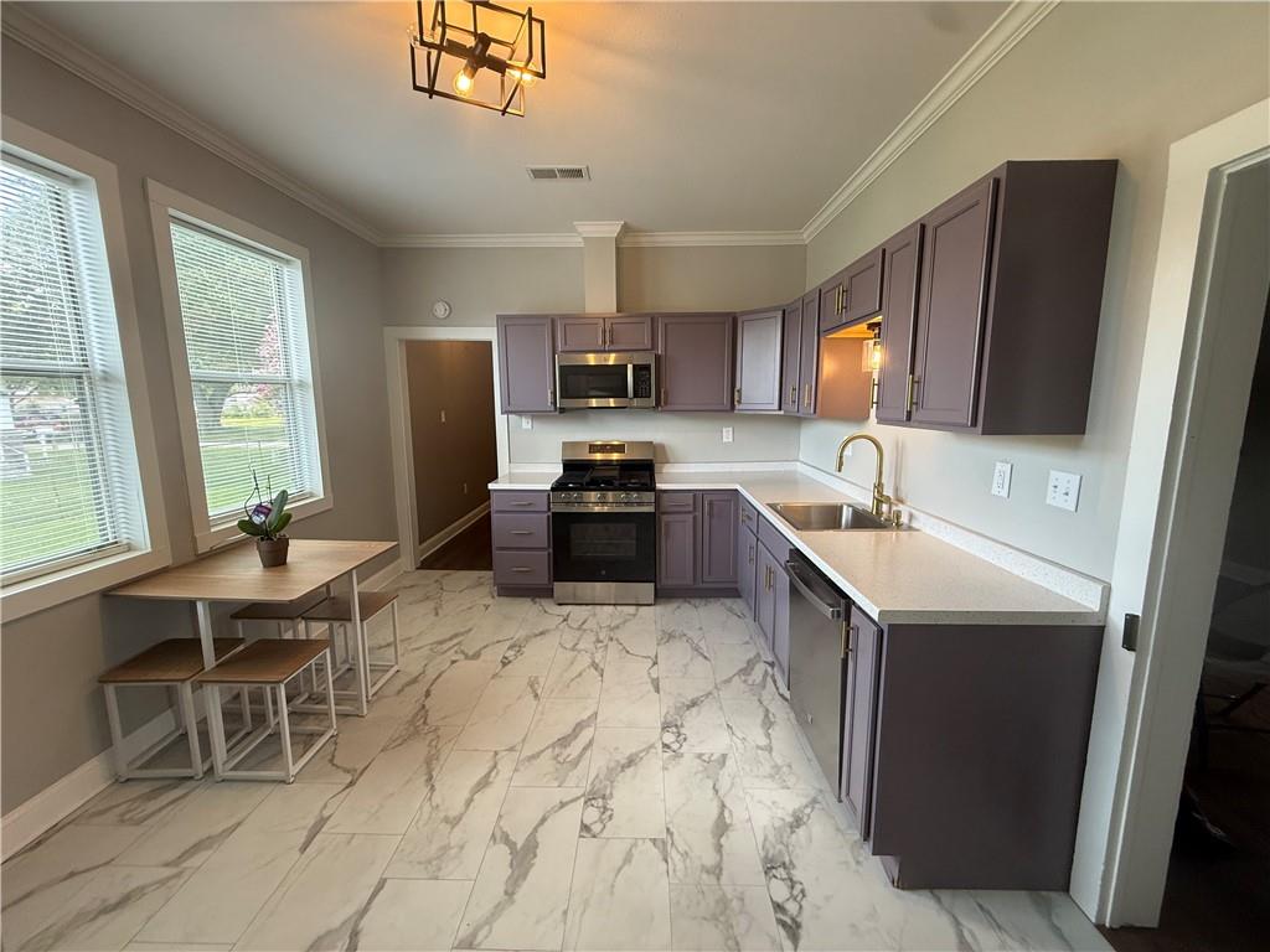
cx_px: 635
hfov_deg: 102.1
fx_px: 514
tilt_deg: -7.6
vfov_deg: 85.7
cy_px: 476
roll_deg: +0.5
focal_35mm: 14
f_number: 2.2
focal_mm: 2.22
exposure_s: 1/120
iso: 250
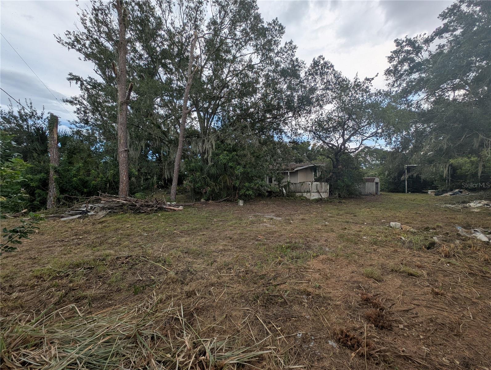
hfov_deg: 110.5
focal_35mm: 12
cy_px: 185
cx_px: 246
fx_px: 170
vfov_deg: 94.6
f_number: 1.95
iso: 40
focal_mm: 2.23
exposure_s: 1/1058
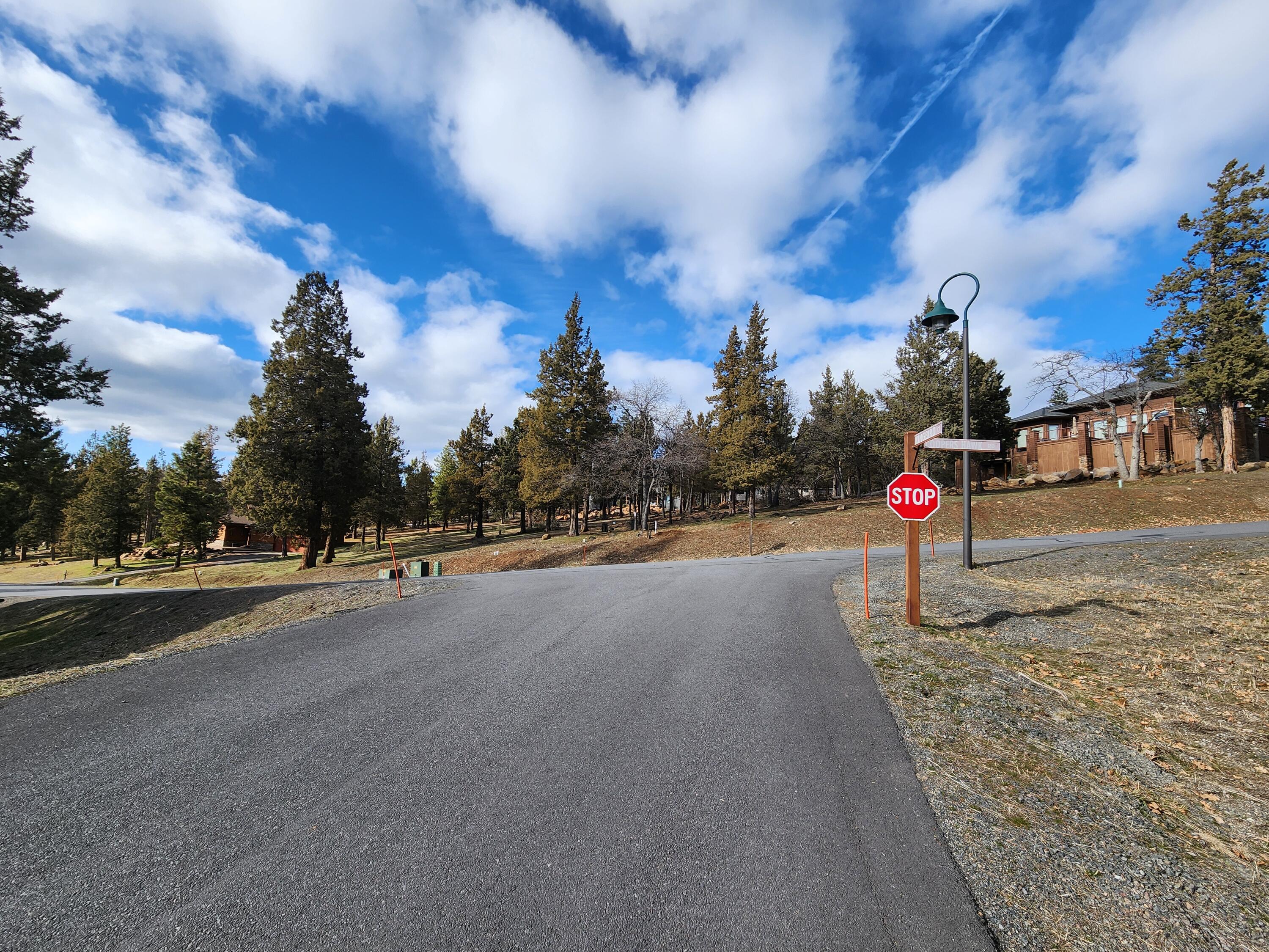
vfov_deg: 89.9
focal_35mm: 13
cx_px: 634
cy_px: 476
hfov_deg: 106.2
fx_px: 477
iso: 50
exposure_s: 1/1255
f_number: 2.2
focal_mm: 2.2
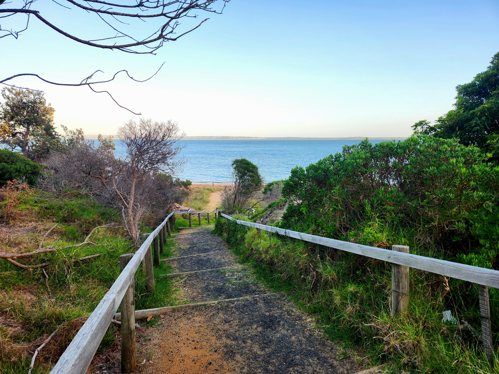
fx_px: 332
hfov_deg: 73.9
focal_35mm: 23
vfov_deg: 58.9
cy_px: 187
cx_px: 250
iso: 20
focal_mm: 5.4
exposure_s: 1/312
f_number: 1.8
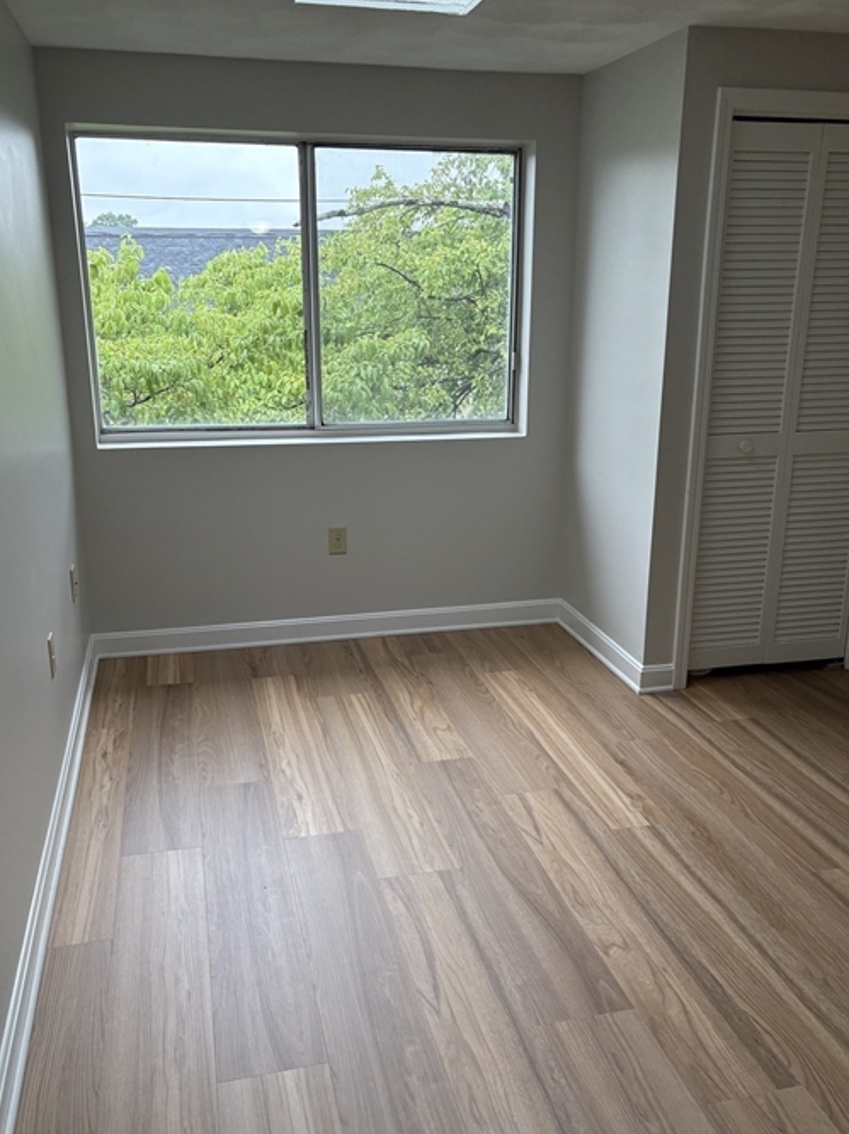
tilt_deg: -16.0
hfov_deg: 46.8
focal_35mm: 30
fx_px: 982
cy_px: 581
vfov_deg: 60.0
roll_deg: -0.5
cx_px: 407
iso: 100
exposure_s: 1/138
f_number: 1.6
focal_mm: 5.96
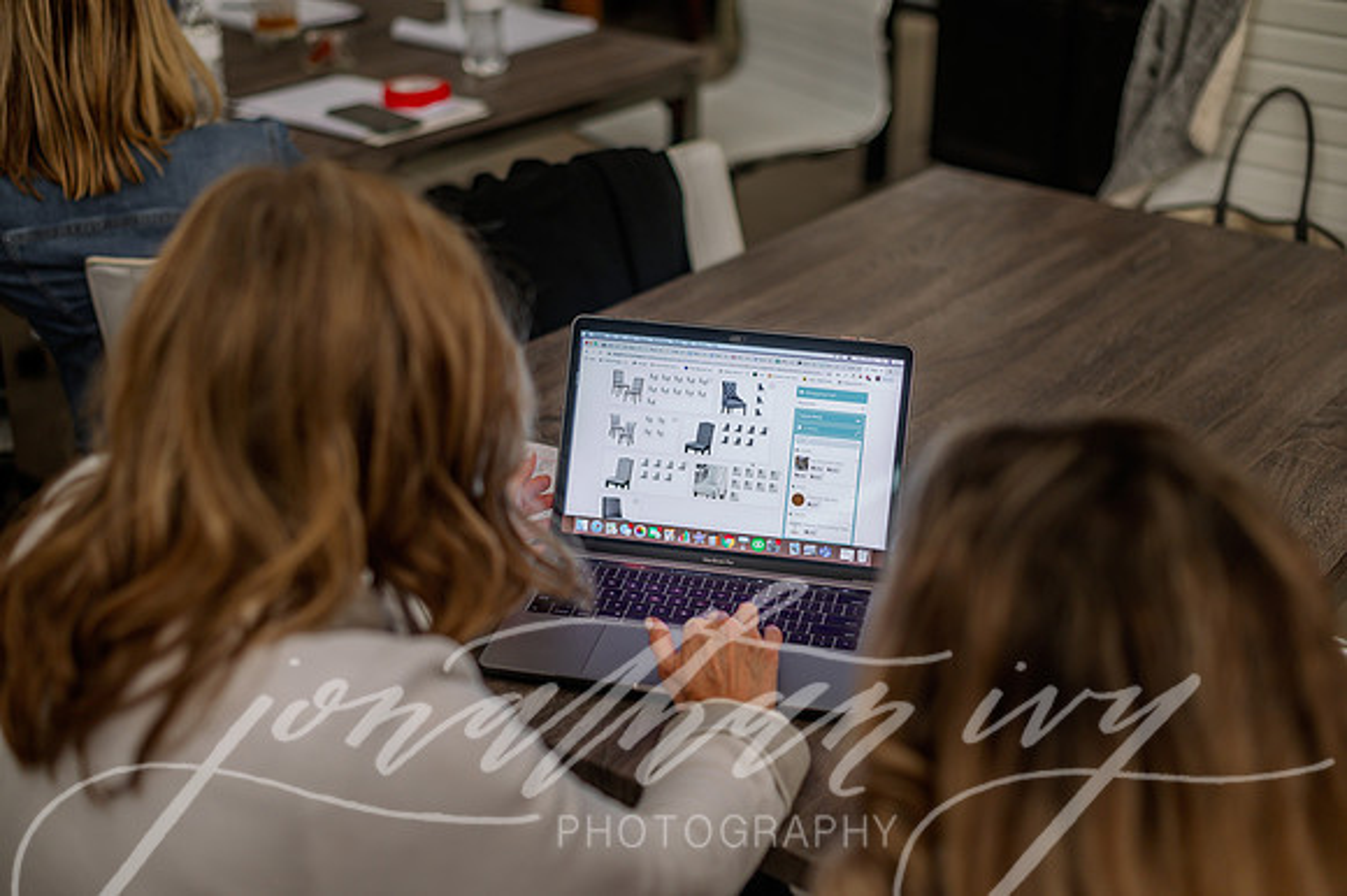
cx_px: 674
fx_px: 1870
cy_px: 448
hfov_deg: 39.6
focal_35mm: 50
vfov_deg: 27.0
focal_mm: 50
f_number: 2.5
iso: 320
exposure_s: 1/250
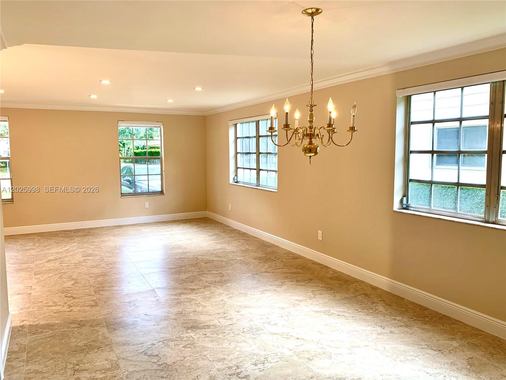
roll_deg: -1.0
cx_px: 253
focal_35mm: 26
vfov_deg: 53.1
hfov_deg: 67.3
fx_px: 380
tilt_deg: -4.6
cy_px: 190
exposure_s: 1/120
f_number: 1.8
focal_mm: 4.25
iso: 25
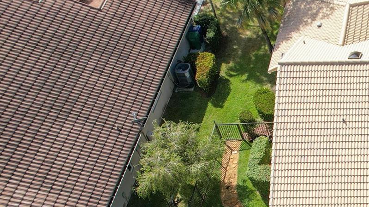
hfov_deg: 29.4
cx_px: 465
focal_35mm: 59
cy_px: 238
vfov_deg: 19.4
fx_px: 577
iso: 100
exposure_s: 1/1250
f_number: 2.8
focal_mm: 8.38
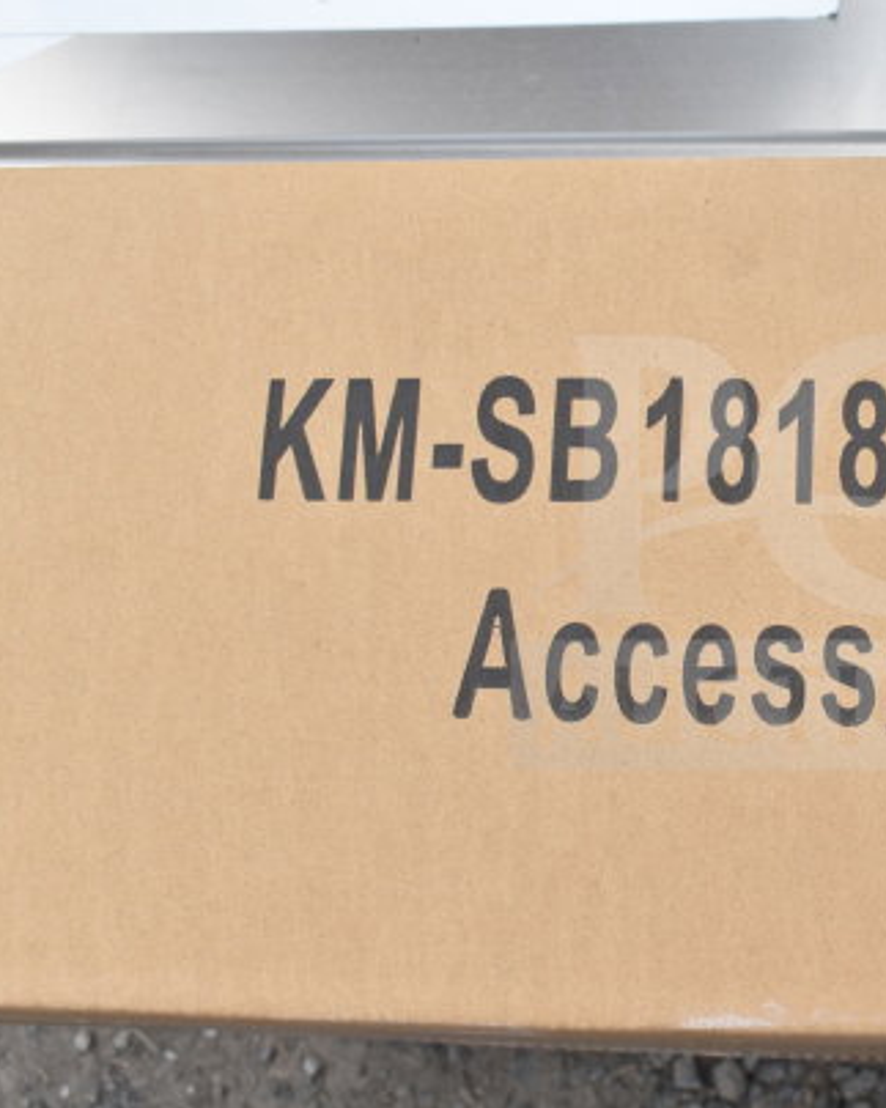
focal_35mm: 51
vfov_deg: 36.7
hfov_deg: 28.4
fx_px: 1672
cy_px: 553
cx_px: 817
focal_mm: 24
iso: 200
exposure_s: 1/200
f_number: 7.1
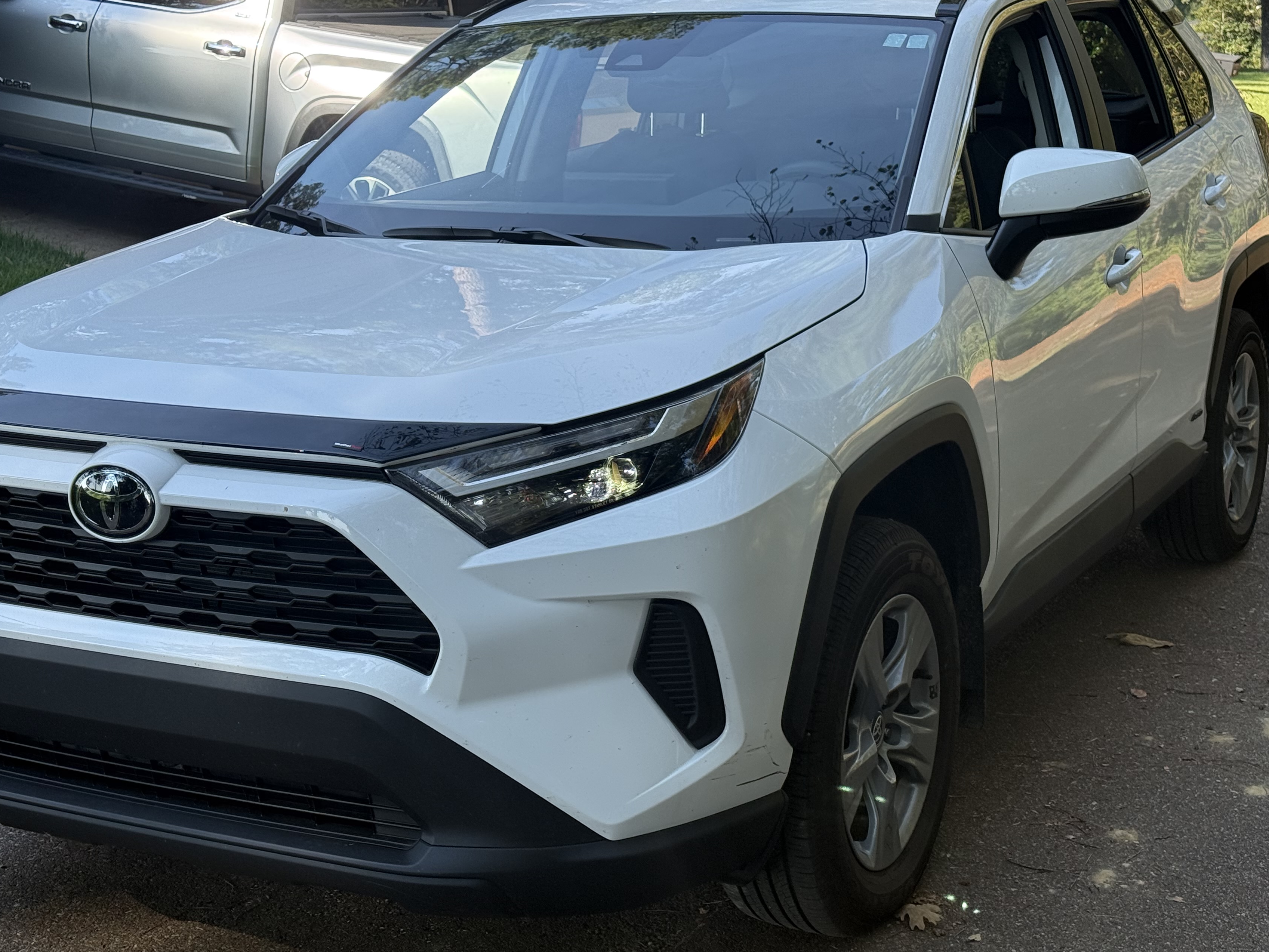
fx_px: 2090
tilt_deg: -10.4
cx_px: 600
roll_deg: +2.3
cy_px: 421
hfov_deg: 33.8
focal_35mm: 57
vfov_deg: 25.6
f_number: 1.78
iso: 80
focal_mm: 6.76
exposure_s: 1/1403
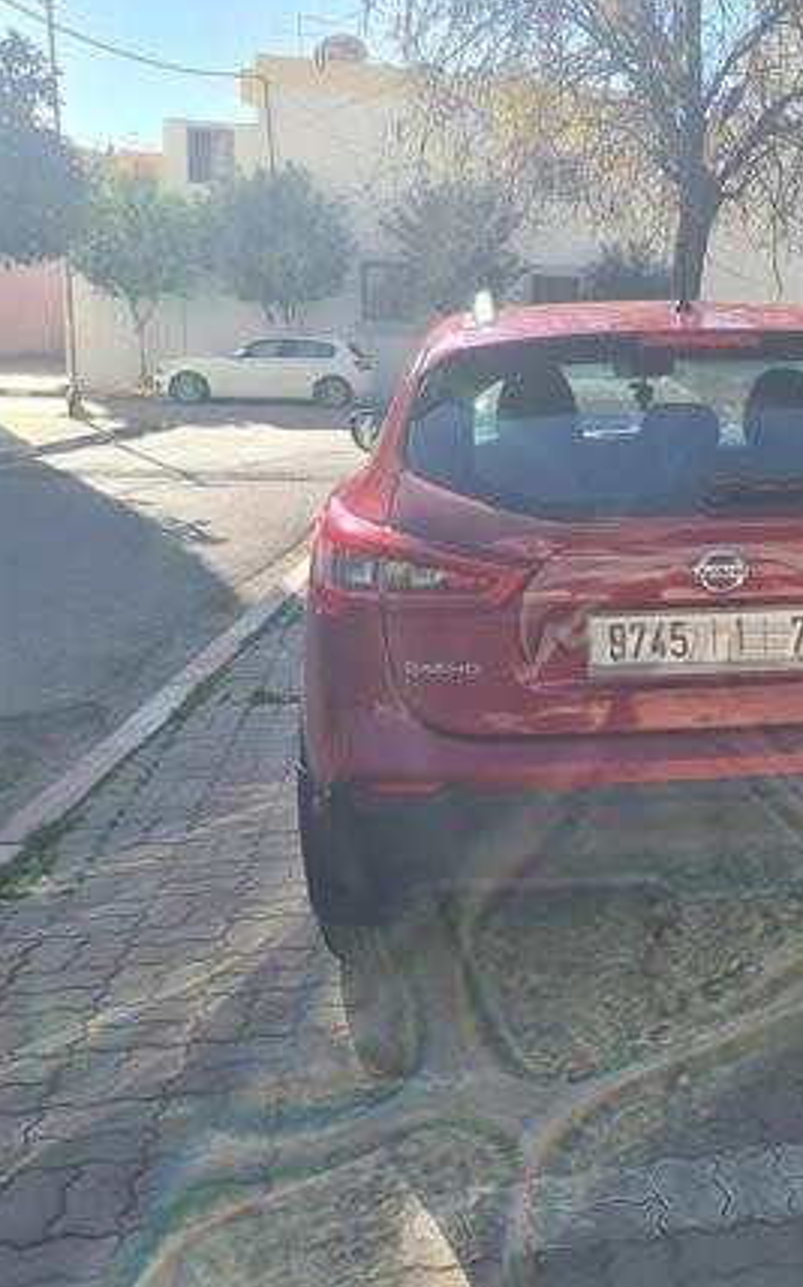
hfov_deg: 28.8
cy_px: 603
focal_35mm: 42
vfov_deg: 47.2
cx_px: 782
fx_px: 1473
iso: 50
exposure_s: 1/1380
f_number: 1.8
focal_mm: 5.4
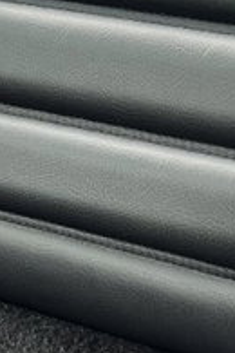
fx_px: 1390
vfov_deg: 14.3
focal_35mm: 142
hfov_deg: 9.1
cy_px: 331
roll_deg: -1.2
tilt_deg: -21.1
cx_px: -221
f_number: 1.5
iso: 100
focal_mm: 5.7
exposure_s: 1/121
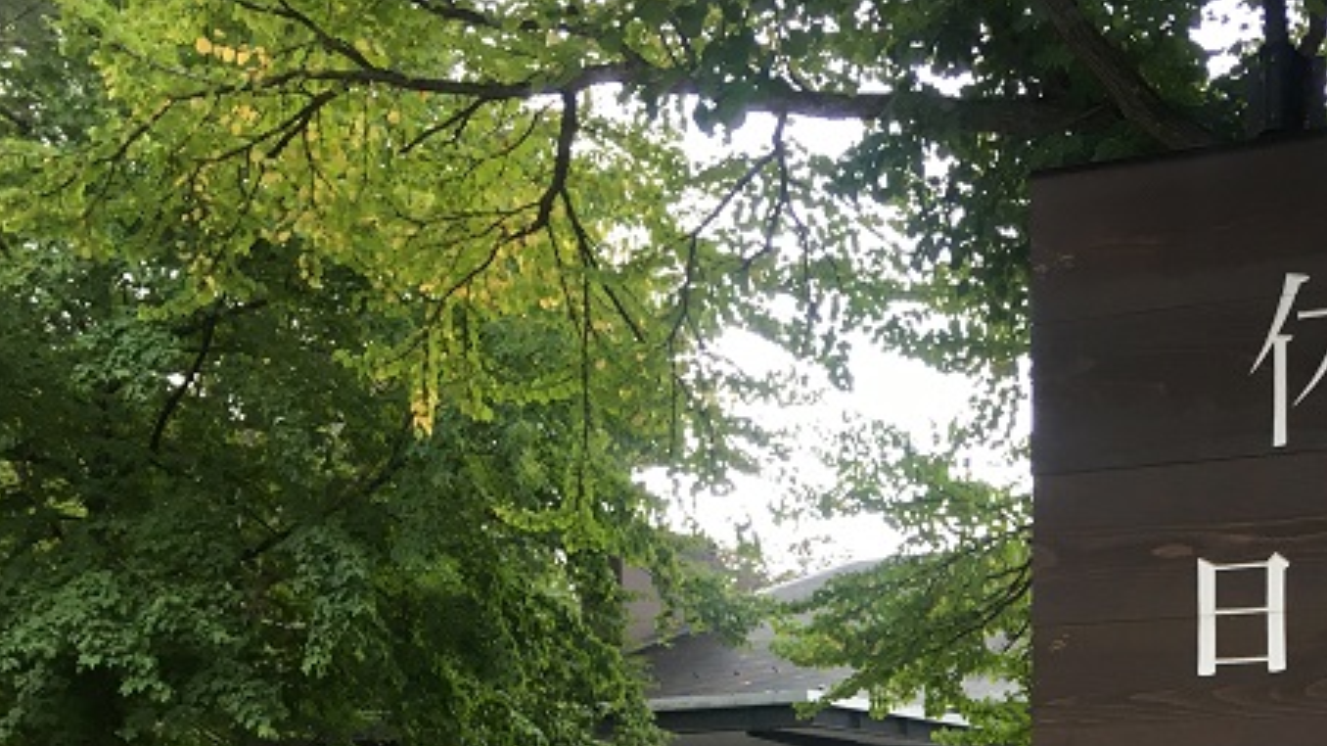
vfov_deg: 19.8
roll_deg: +0.4
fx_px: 2005
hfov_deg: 34.7
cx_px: 1182
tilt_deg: +1.6
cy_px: 888
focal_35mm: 57
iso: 25
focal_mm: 4.15
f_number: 2.2
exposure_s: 1/30
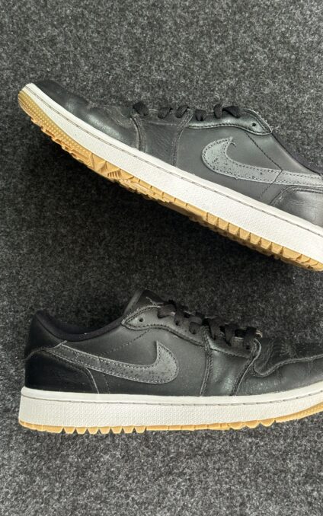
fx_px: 845
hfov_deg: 21.6
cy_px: 254
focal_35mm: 60
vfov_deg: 34.0
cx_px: 186
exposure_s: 1/50
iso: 250
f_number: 1.78
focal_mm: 6.86
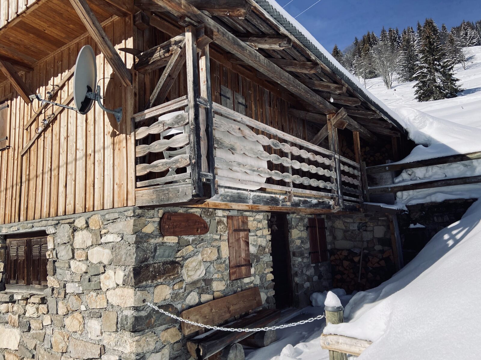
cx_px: 240
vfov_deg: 53.1
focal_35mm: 26
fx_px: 361
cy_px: 180
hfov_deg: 67.3
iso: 32
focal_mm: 4.25
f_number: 1.8
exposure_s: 1/3731
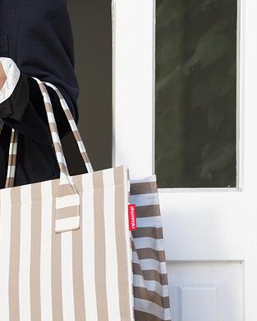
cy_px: 131
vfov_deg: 5.5
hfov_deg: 4.4
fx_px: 3360
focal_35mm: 353
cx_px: 21
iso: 800
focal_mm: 170
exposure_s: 1/400
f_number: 7.1
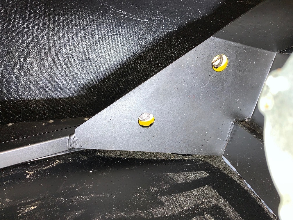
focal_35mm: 26
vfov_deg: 53.1
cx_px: 146
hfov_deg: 67.3
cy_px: 110
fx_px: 220
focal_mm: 4.25
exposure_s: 1/22
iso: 50
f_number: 1.8
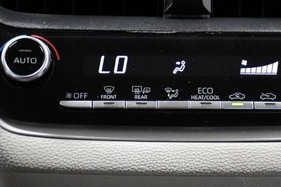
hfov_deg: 19.2
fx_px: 827
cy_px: 72
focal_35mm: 106
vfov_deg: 12.9
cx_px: 184
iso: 2500
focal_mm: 45
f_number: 4.5
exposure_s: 1/100
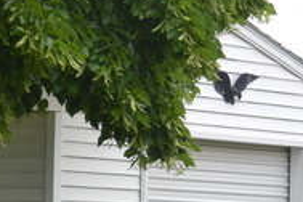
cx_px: -3
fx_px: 1877
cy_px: 179
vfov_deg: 6.2
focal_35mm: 223
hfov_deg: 9.2
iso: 100
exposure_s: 1/200
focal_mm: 44
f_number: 5
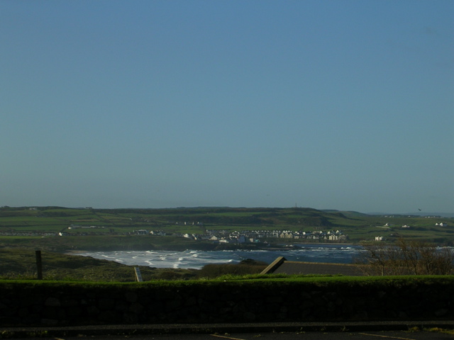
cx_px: 227
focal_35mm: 100
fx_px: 1312
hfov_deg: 19.6
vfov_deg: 14.8
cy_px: 170
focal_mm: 15.2
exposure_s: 1/732
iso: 50
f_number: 4.5
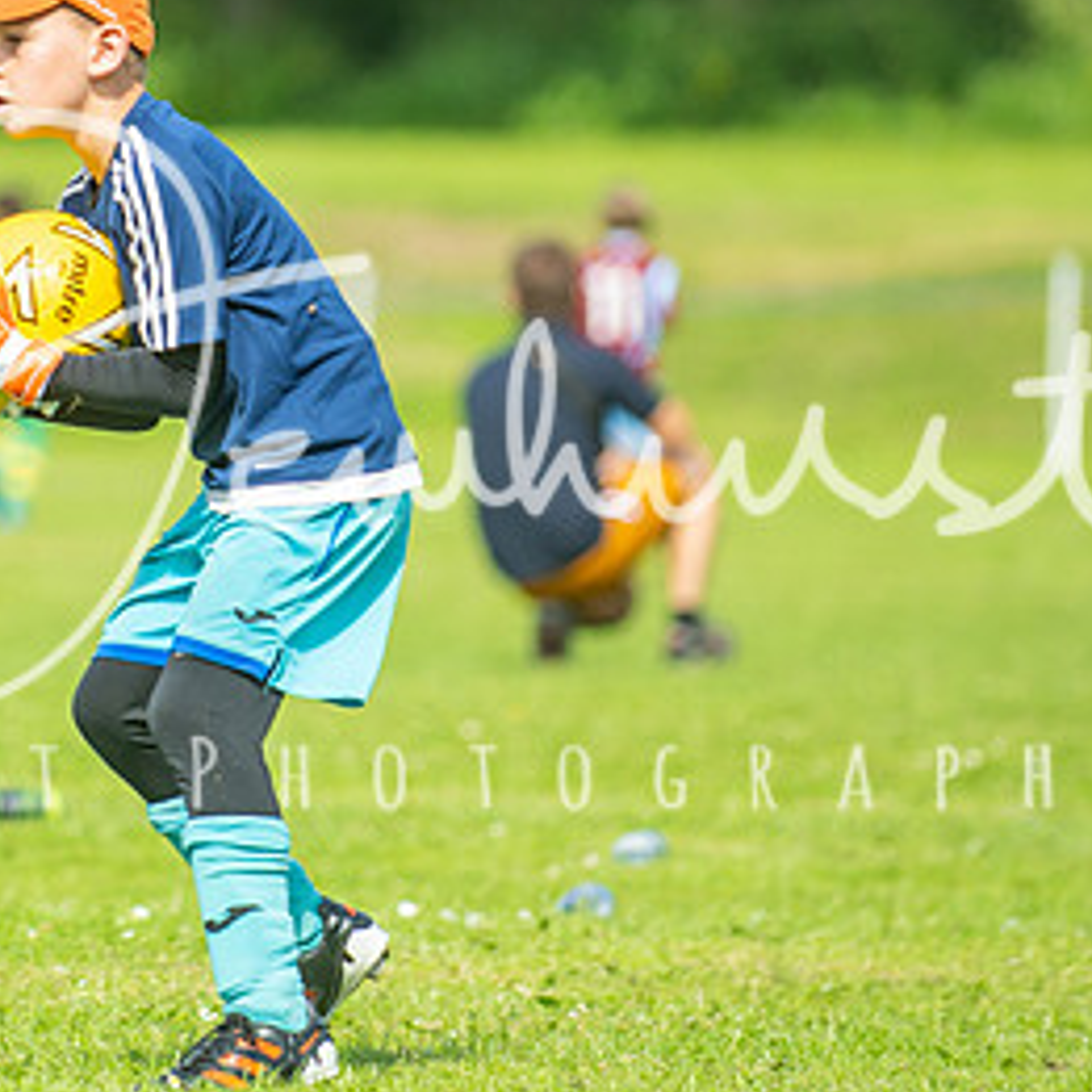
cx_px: 38
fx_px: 17702
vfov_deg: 3.5
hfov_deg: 3.5
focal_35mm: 496
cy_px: 441
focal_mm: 175
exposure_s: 1/1600
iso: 250
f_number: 3.2
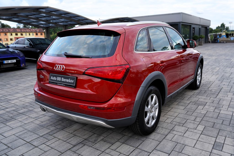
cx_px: 117
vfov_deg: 45.0
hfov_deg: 63.7
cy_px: 78
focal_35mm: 29
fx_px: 189
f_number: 3.5
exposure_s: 1/50
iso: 100
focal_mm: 29
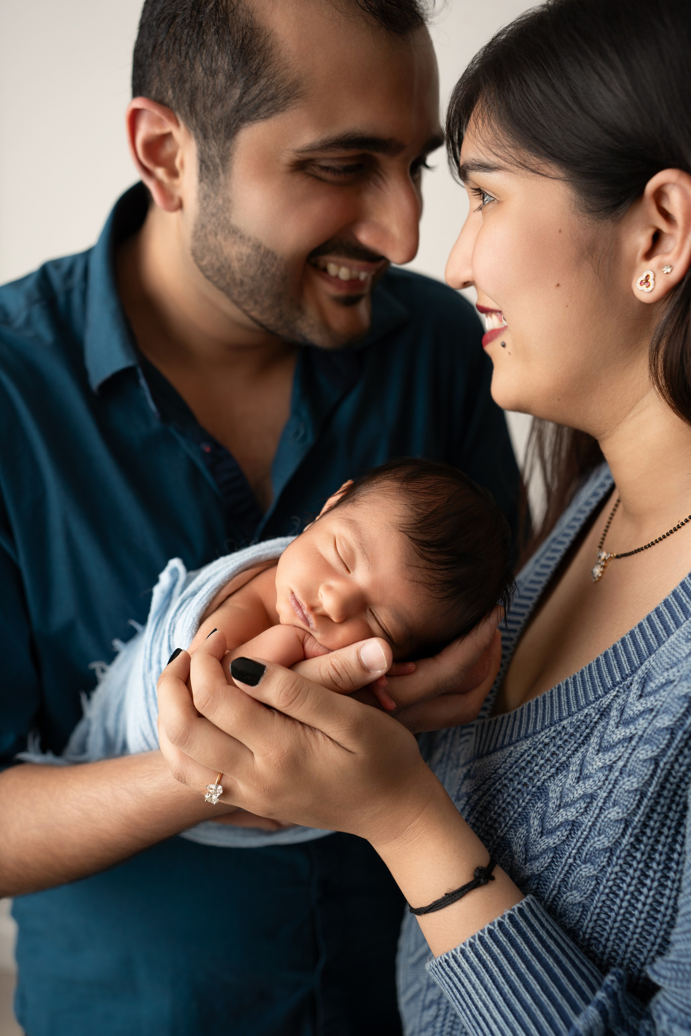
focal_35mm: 35
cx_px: 346
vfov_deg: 54.4
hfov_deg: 37.9
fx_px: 1008
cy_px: 518
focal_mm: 35
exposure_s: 1/200
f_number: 2.8
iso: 160
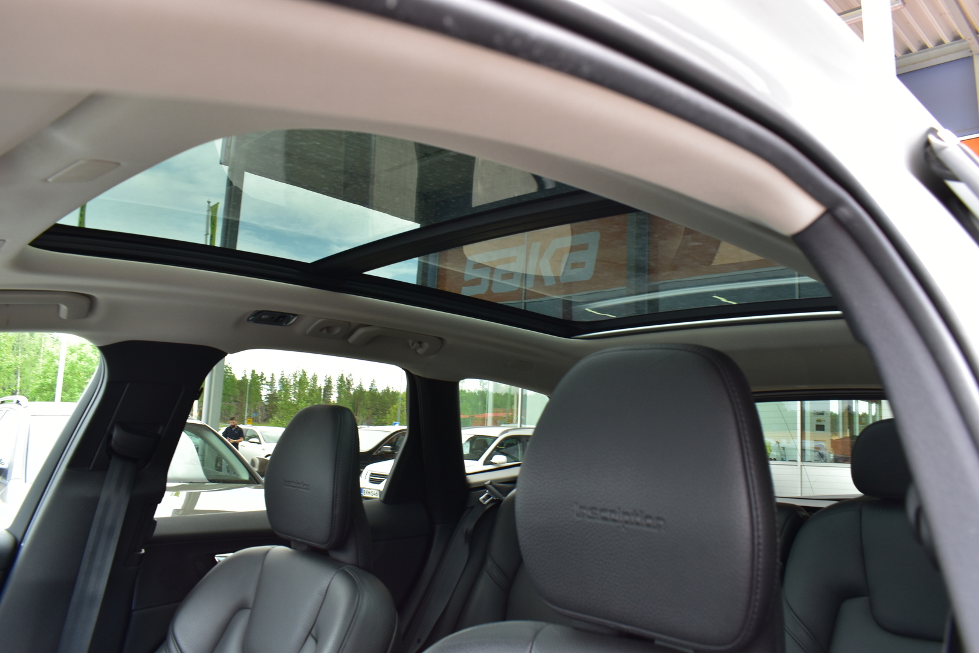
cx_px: 490
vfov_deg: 47.9
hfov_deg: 67.4
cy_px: 326
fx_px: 734
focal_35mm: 27
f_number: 8
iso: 400
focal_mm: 18
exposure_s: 1/90
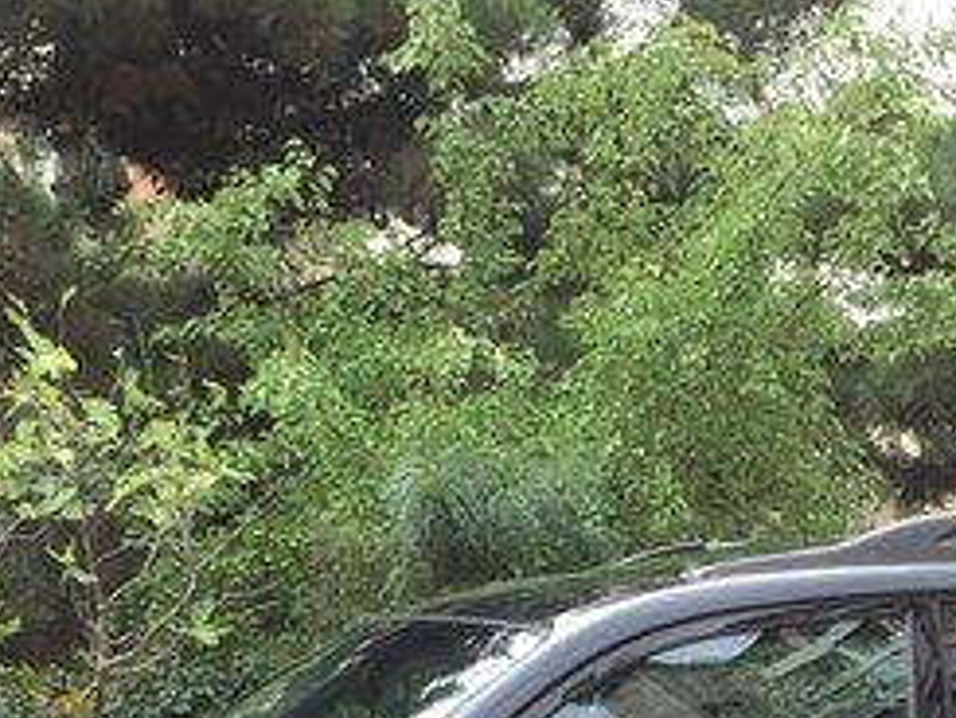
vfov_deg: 17.9
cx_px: 550
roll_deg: +1.9
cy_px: 896
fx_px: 2155
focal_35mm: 78
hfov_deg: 25.0
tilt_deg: -6.9
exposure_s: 1/105
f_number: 2.2
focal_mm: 4.15
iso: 32
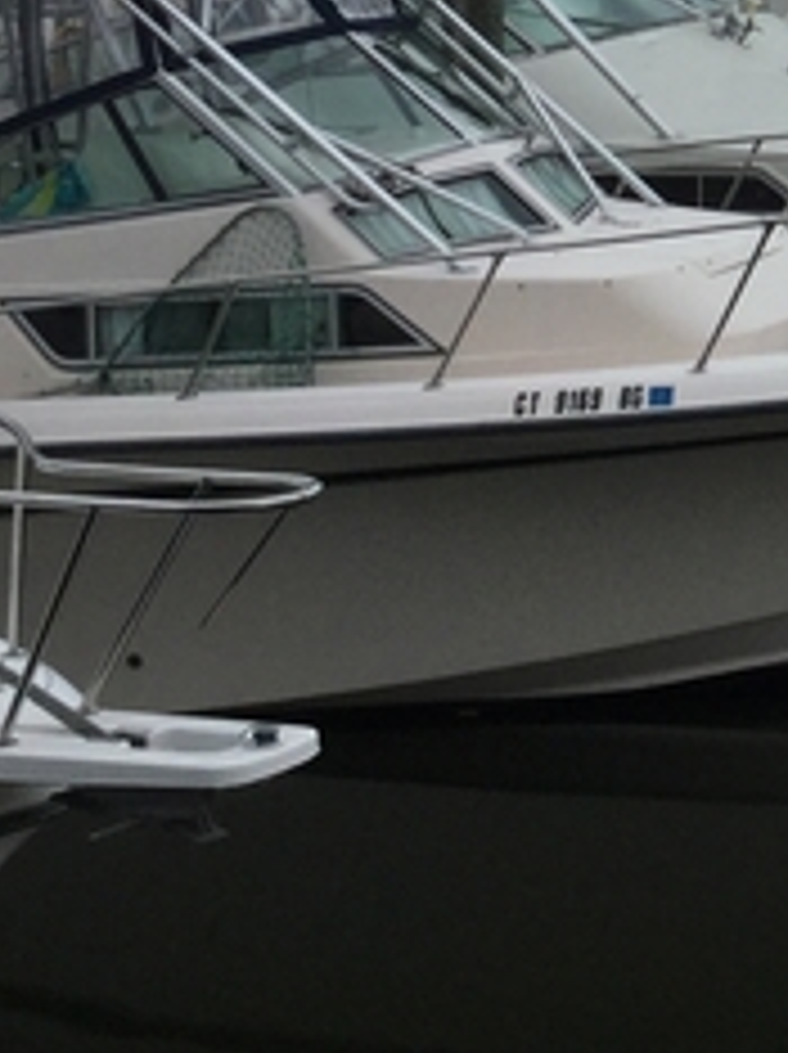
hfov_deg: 13.2
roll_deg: -1.0
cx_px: 1189
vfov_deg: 17.9
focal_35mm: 106
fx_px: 3223
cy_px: -99
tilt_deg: -4.4
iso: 25
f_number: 2.4
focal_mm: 3.3
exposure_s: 1/1988
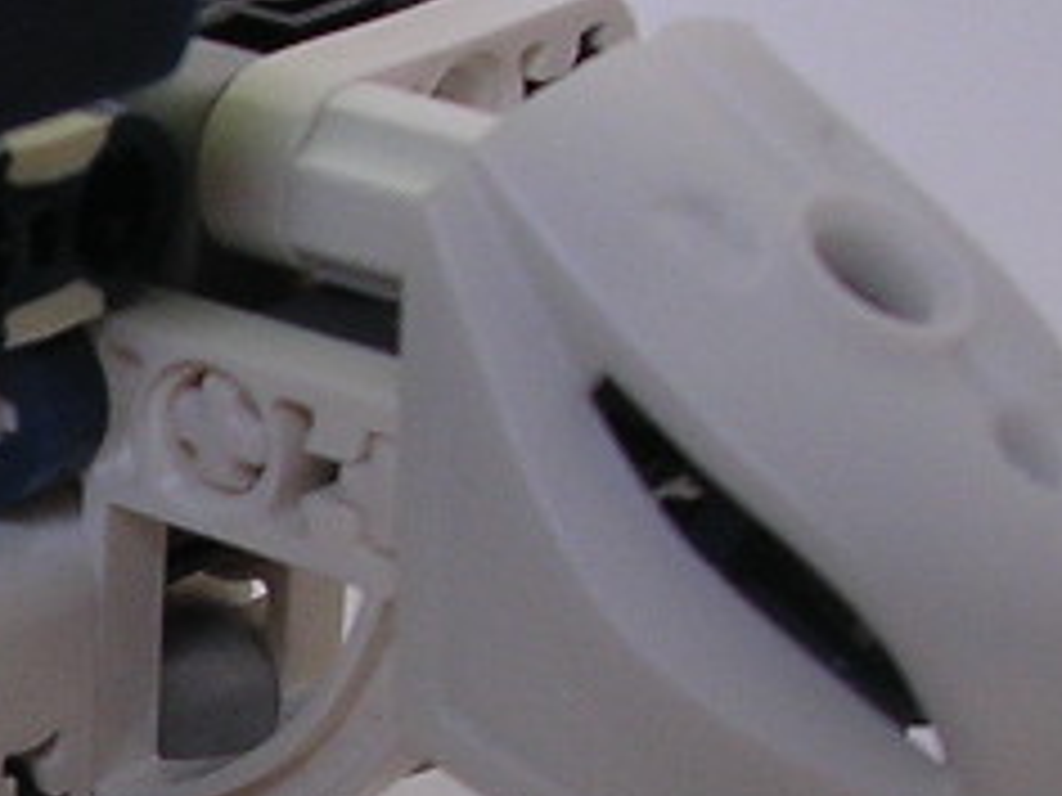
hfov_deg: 11.2
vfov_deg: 8.9
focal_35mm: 165
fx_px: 5062
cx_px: -770
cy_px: 931
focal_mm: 5.8
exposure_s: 1/21.5
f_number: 2.8
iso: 100
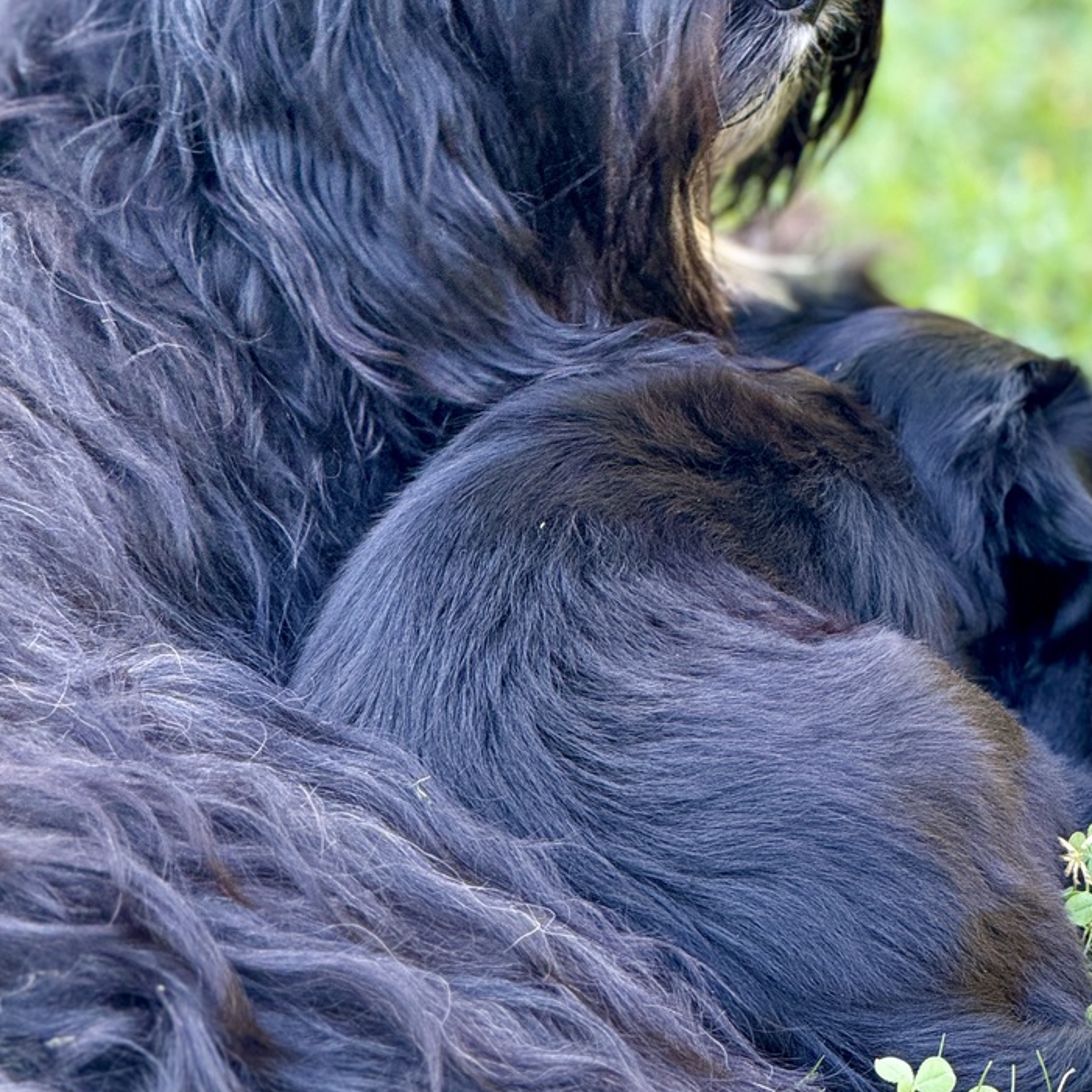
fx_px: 5532
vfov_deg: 11.3
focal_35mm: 155
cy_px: 305
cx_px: 586
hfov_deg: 11.3
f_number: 2.8
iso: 160
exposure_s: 1/99
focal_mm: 15.66
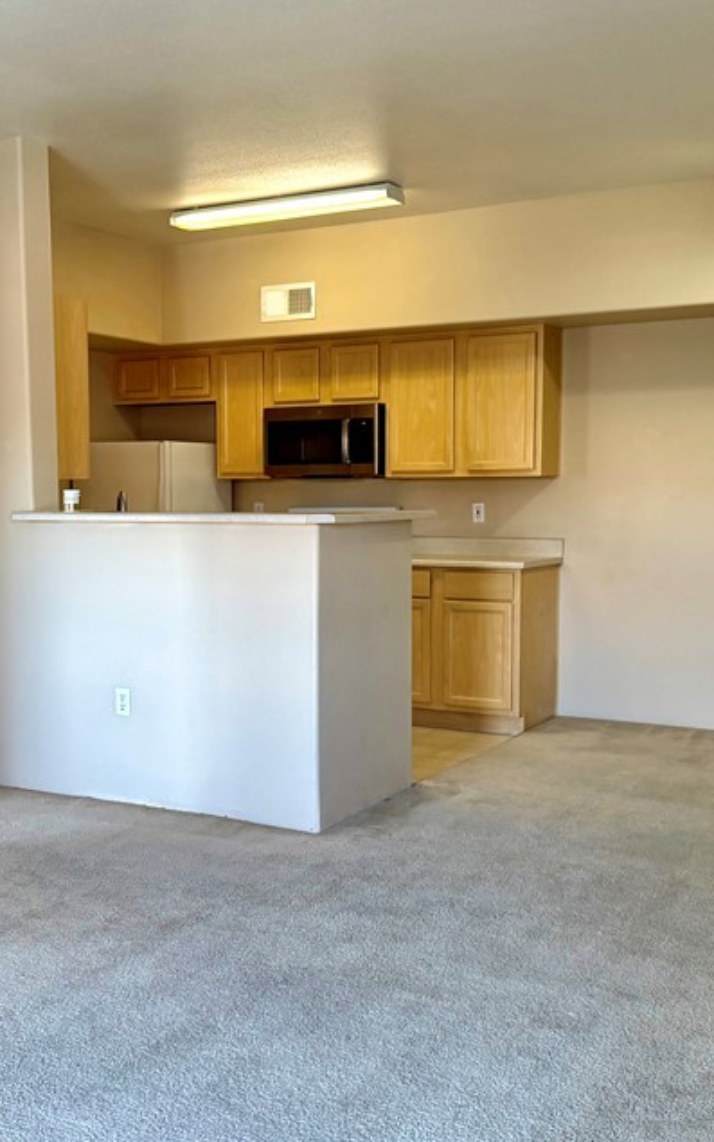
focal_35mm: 41
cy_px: 592
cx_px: 282
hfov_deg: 31.2
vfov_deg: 48.2
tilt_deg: -4.3
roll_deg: +0.2
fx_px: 1276
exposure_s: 1/132
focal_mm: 6.76
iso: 160
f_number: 1.78
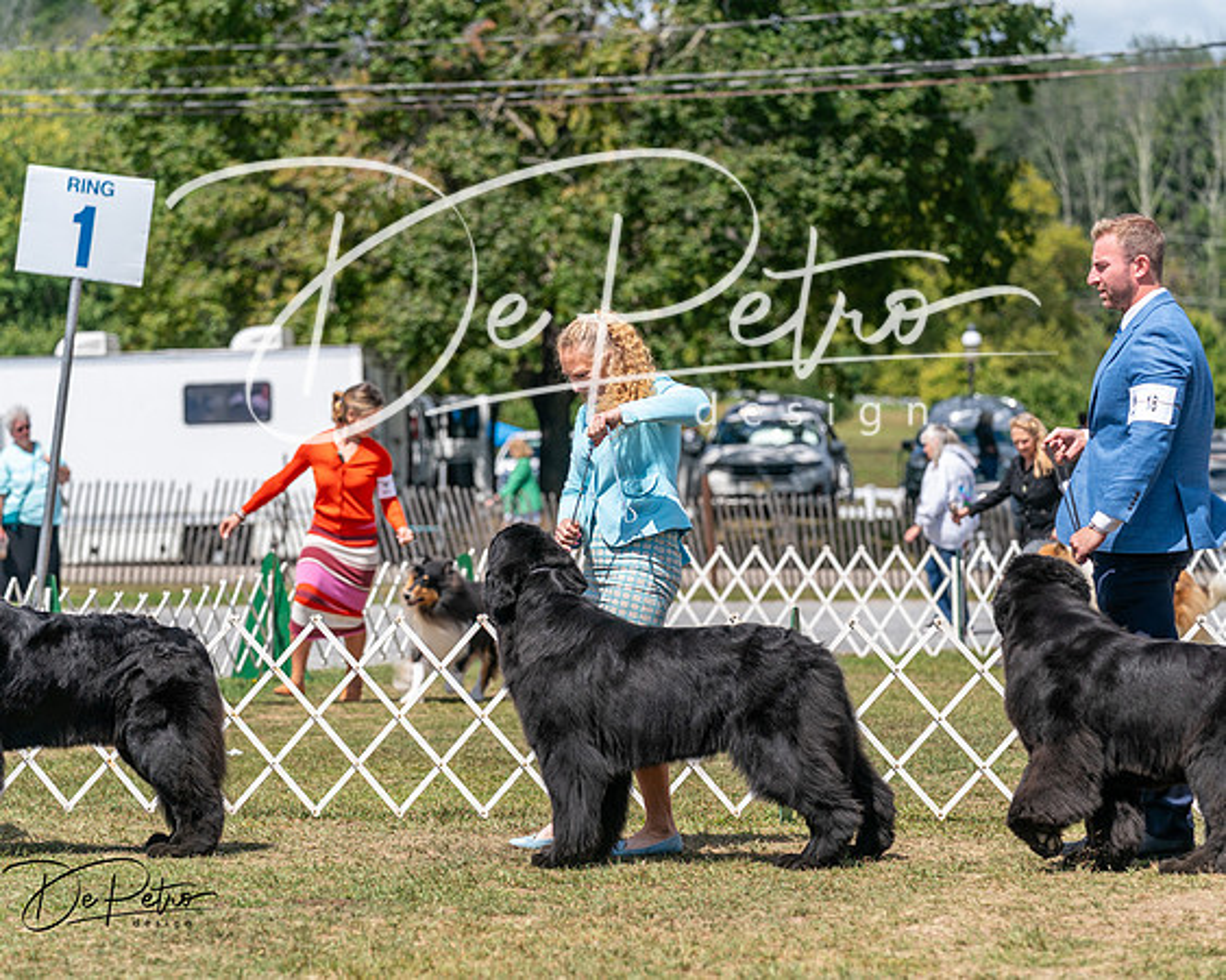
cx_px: 613
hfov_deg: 12.5
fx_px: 5596
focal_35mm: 154
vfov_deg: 10.0
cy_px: 490
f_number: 4.5
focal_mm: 137
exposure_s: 1/1600
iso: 200
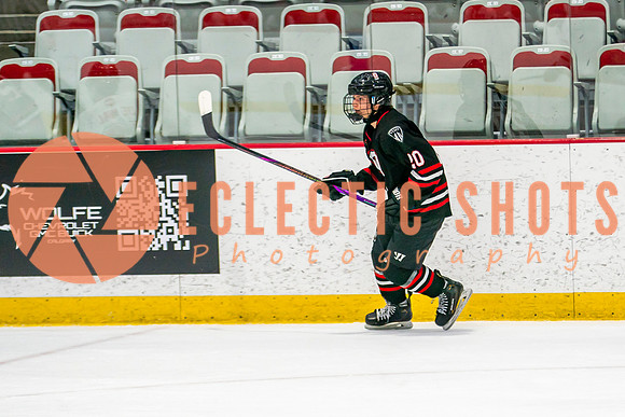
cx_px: 476
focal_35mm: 289
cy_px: 265
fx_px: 5020
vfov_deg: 4.8
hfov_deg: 7.1
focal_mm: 130
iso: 320
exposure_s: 1/640
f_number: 2.8
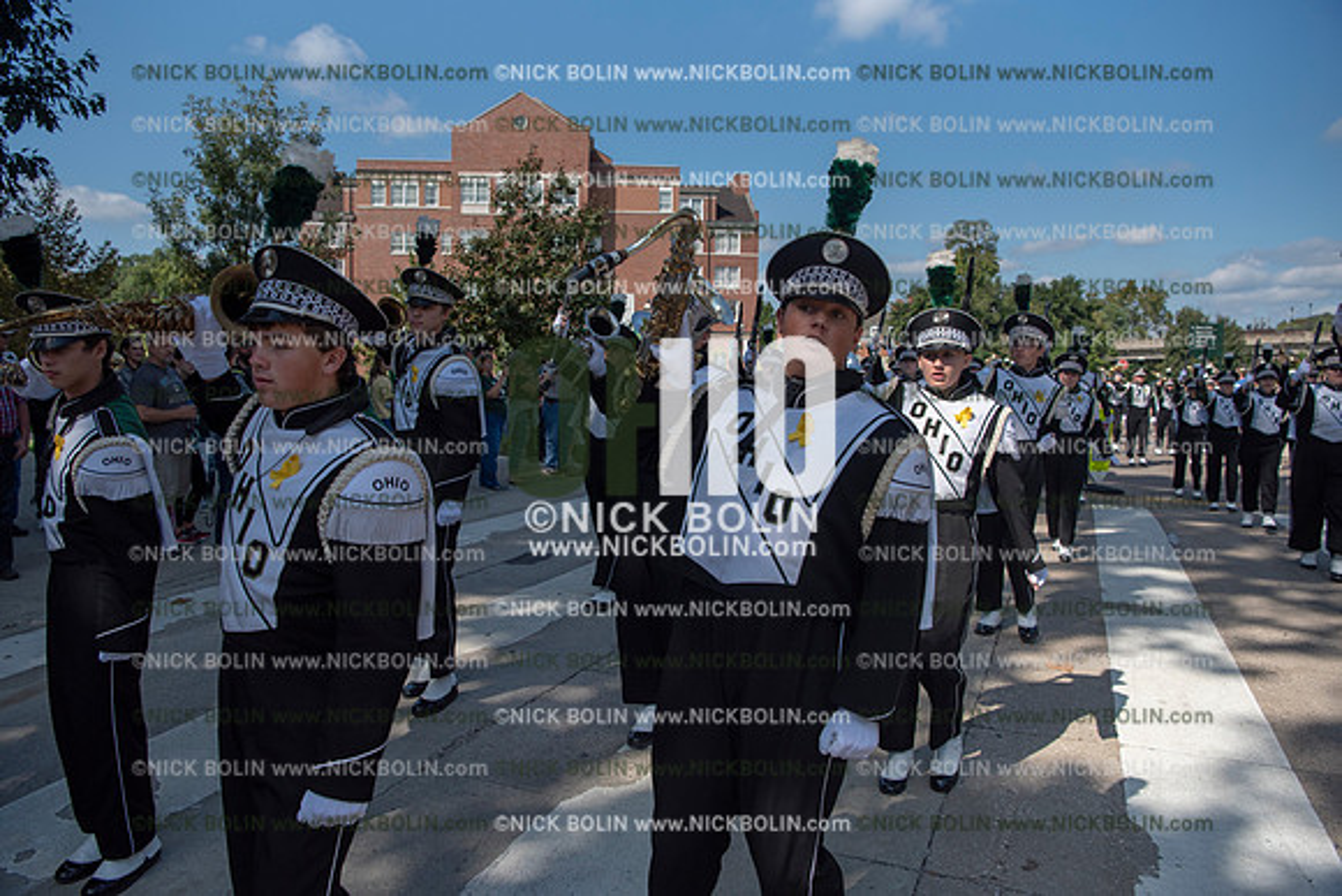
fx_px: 895
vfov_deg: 53.2
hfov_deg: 73.7
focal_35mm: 24
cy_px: 448
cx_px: 671
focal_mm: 24
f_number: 5
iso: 400
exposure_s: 1/4000
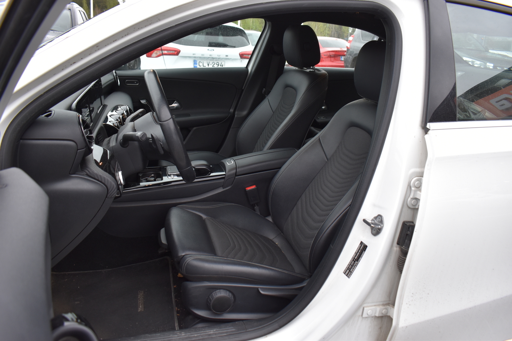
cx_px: 256
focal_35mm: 27
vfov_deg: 47.9
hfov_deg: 67.4
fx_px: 384
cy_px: 170
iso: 400
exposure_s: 1/125
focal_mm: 18
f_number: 5.6
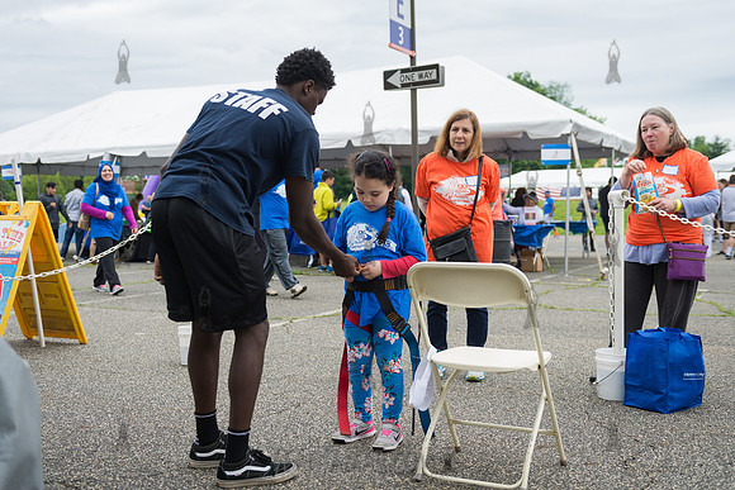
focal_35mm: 40
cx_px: 368
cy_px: 245
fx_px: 817
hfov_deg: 48.4
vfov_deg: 33.4
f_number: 3.5
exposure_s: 1/1000
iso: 200
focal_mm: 40
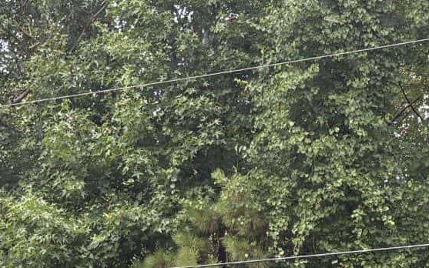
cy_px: 358
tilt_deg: +9.9
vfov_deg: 10.9
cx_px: 189
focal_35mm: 117
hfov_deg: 17.8
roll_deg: -1.4
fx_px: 1368
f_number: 1.78
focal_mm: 6.76
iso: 100
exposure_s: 1/389
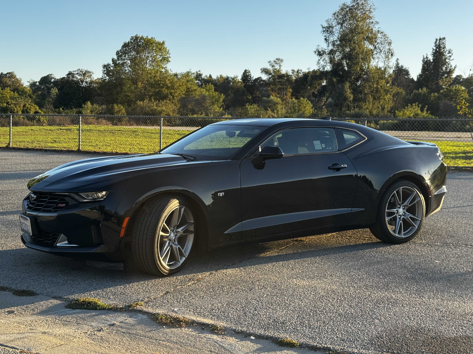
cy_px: 177
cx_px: 236
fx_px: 656
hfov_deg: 39.7
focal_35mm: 48
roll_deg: -1.3
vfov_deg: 30.3
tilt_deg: -5.9
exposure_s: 1/843
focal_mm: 6.76
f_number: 1.78
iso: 64
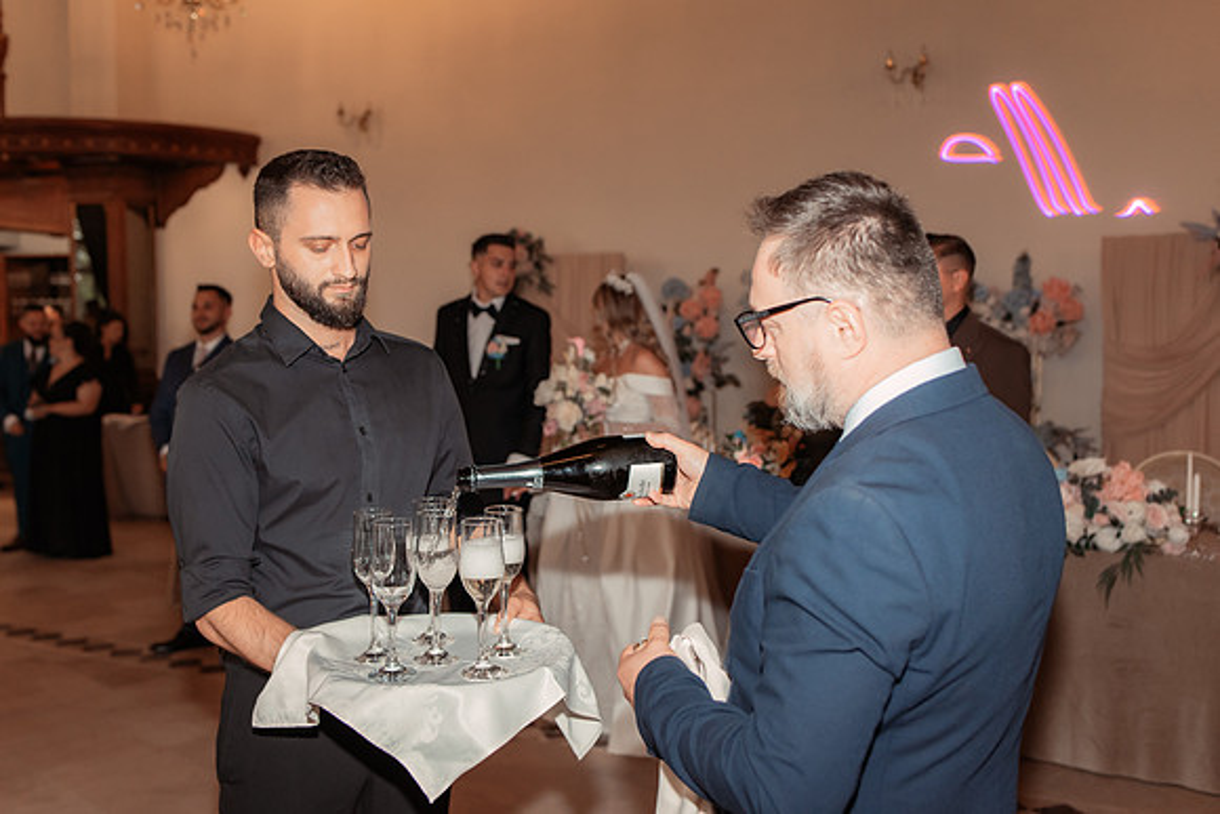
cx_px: 610
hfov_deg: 54.4
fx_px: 1186
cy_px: 407
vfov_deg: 37.9
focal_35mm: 35
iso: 1250
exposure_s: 1/250
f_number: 3.5
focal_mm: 35
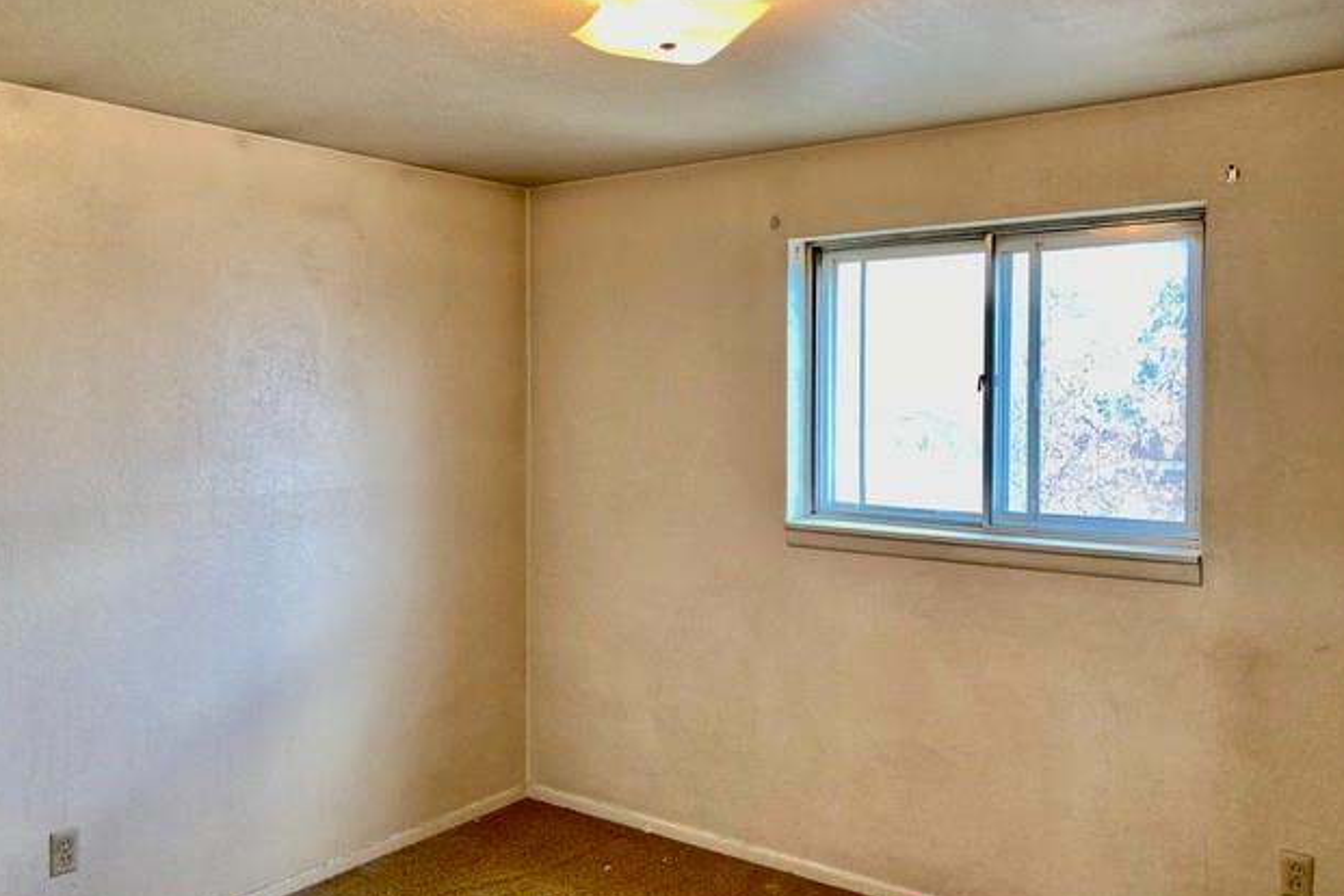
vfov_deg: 43.6
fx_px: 1120
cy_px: 442
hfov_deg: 61.9
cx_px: 680
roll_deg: -0.2
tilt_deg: -1.0
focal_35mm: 30
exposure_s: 1/60
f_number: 1.8
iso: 200
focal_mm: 3.99
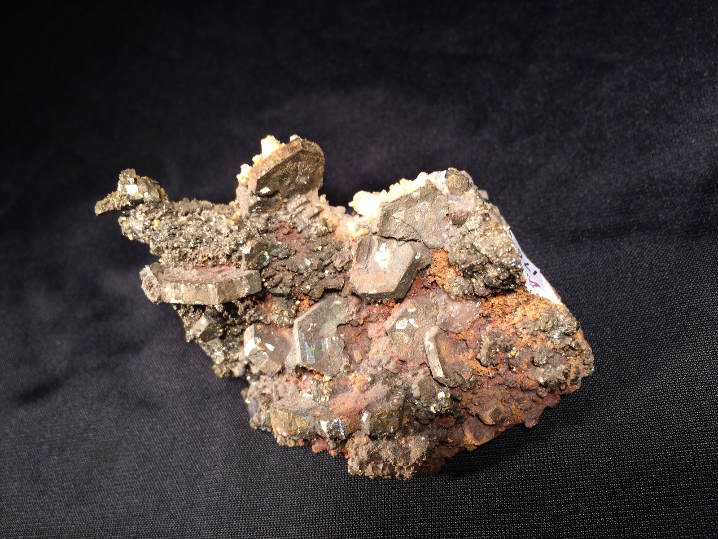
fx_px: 602
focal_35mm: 29
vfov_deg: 48.2
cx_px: 359
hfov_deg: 61.7
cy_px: 270
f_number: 2.2
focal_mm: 4.15
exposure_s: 1/60
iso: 32
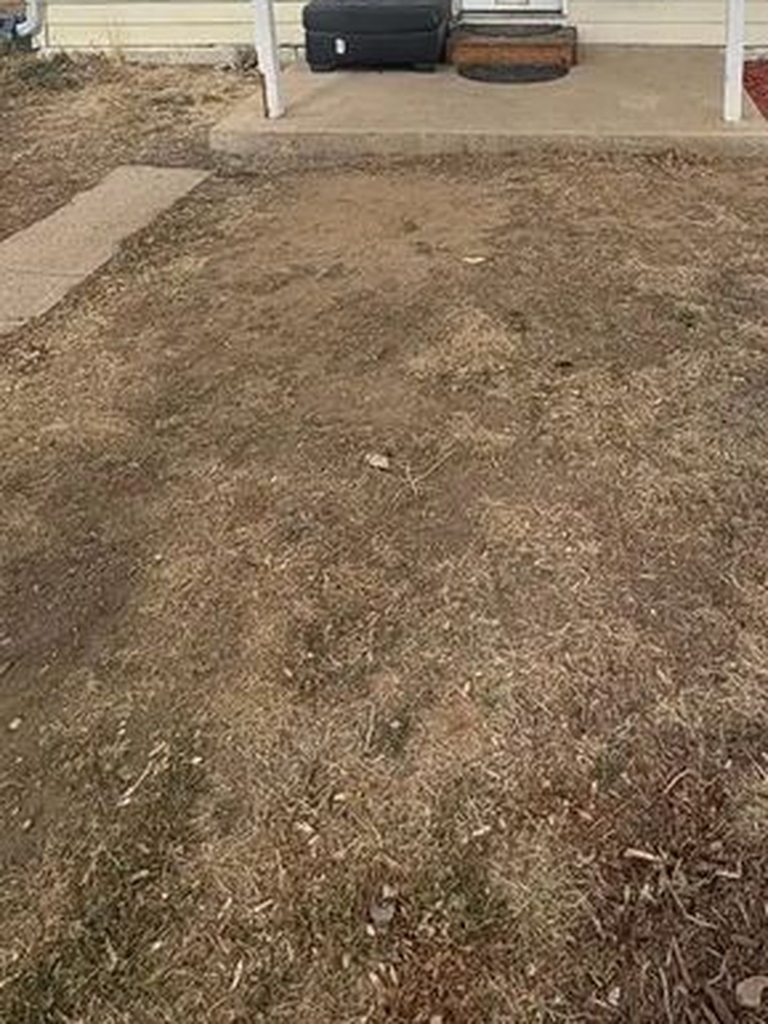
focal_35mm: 31
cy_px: -4
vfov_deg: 48.0
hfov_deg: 44.3
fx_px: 917
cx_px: 553
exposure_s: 1/1094
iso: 50
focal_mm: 2.22
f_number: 2.2
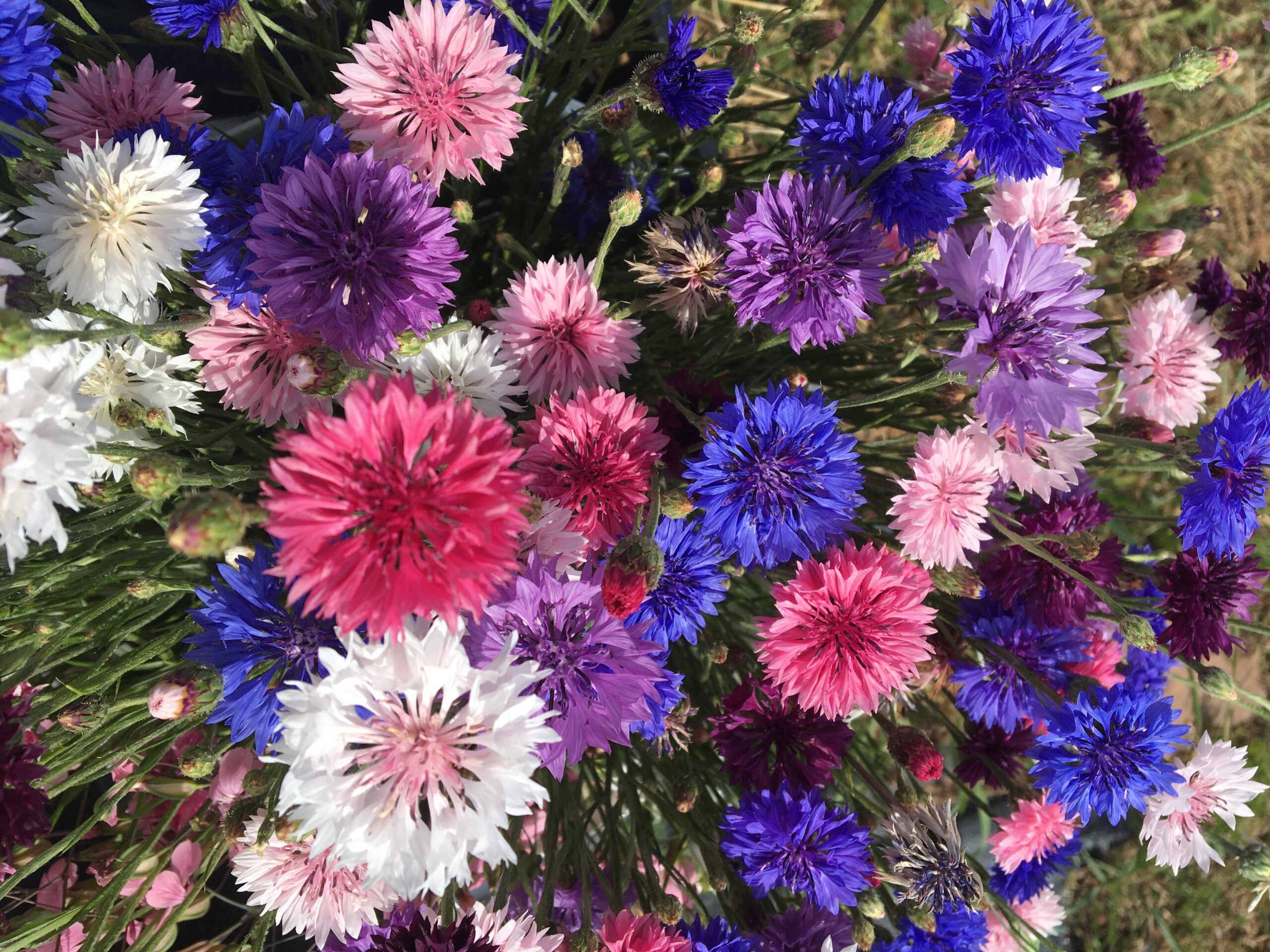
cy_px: 476
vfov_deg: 48.2
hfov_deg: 61.7
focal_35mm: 29
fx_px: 1064
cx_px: 635
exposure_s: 1/1876
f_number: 2.2
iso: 25
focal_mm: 4.15
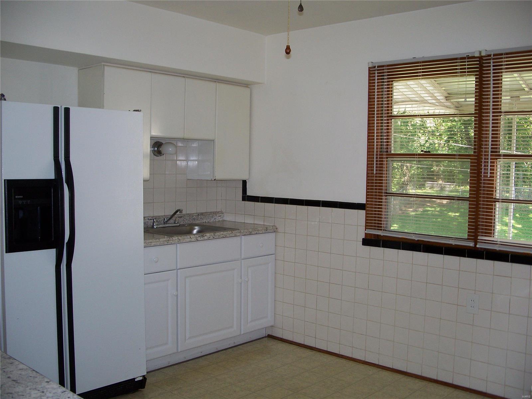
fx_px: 569
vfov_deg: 38.7
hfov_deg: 50.1
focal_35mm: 37
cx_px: 266
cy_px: 200
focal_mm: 7.8
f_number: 2.8
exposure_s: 1/60
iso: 125
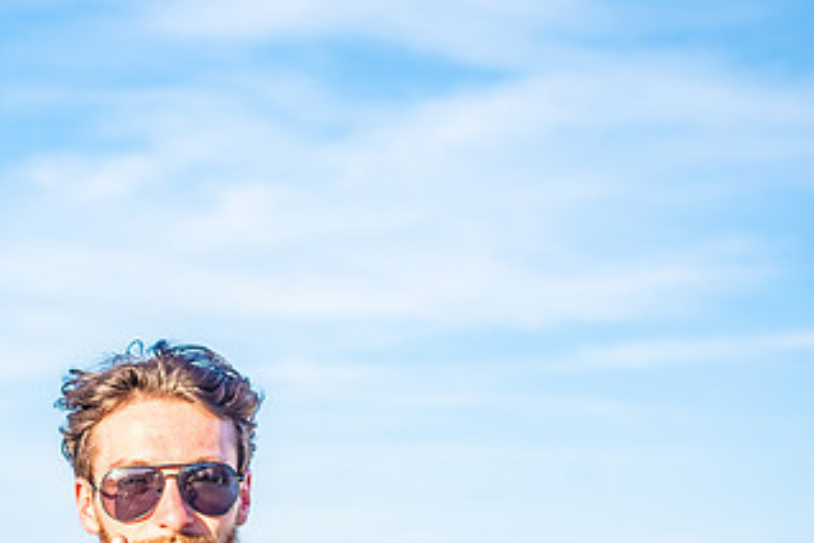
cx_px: 122
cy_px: 452
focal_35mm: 91
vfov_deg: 14.9
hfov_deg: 22.0
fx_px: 2058
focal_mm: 50
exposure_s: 1/400
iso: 100
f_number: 4.5
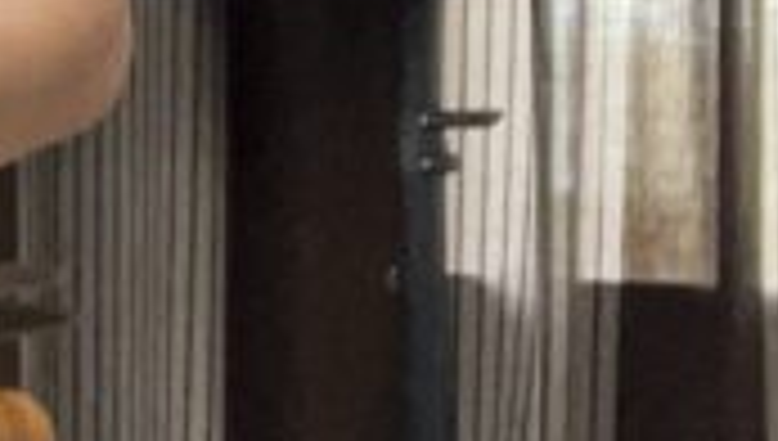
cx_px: -1336
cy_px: -117
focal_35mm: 193
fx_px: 3988
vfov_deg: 6.3
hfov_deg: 9.4
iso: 200
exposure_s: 1/50
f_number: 2.2
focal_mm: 2.71
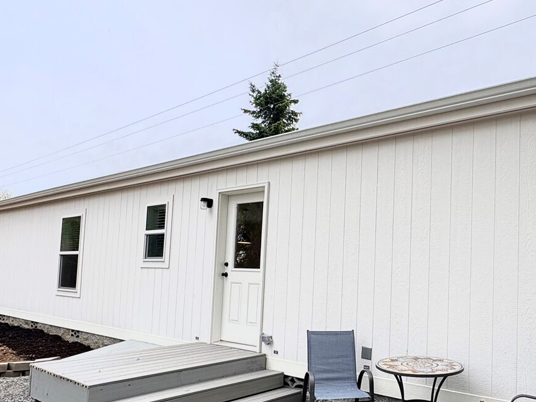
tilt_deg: +4.0
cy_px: 258
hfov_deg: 64.5
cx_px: 381
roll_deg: -1.2
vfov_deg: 52.3
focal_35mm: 26
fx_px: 402
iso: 50
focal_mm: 2.22
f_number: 2.2
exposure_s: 1/425
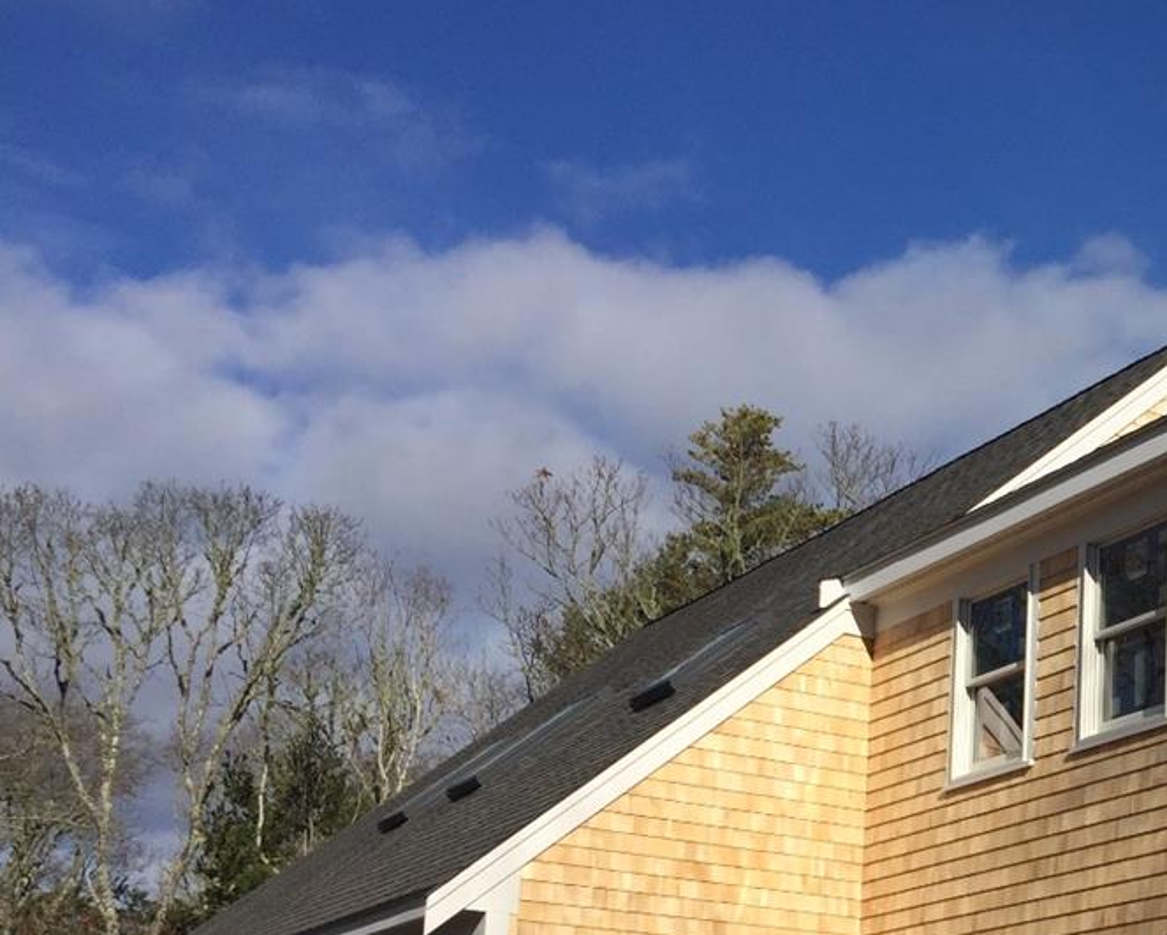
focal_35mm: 64
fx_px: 2211
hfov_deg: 27.0
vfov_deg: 22.9
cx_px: 1306
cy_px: 930
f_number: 2.2
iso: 32
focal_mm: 4.15
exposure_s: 1/3968
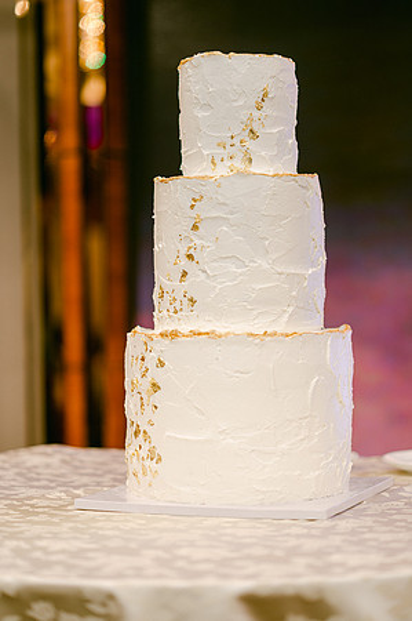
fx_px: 1462
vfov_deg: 23.9
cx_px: 206
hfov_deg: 16.0
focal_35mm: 85
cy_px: 310
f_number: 1.8
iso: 200
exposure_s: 1/125
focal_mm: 85
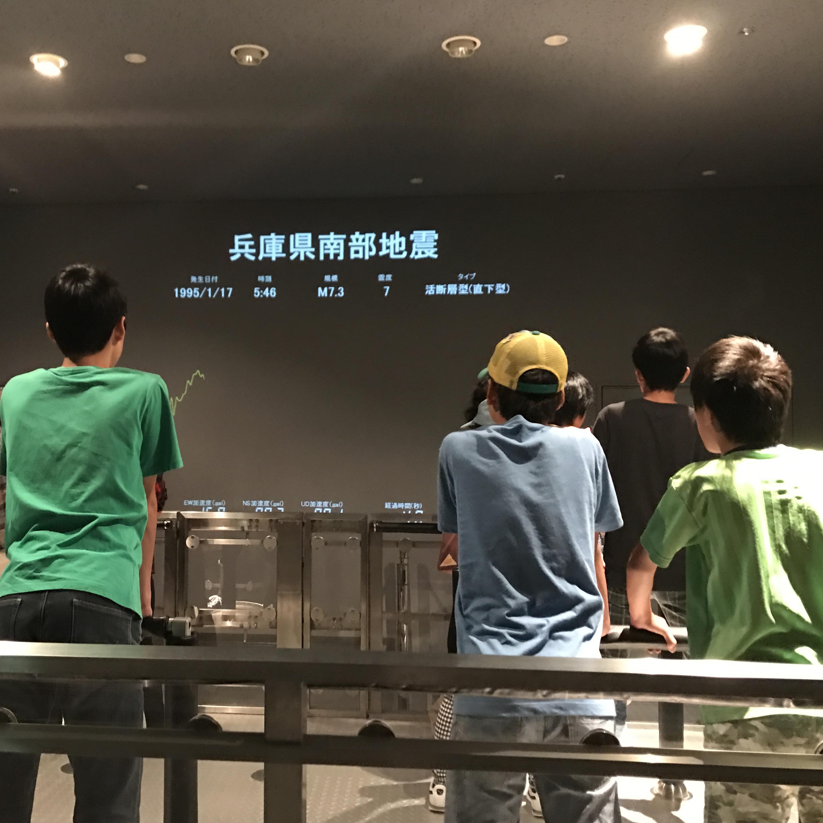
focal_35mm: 34
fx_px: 915
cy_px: 420
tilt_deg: +0.9
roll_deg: +0.2
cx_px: 338
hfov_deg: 48.2
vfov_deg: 48.4
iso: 80
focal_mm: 4
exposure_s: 1/5
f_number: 1.8
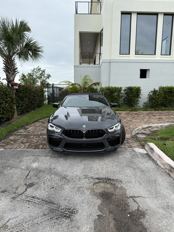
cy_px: 116
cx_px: 87
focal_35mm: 24
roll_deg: -0.6
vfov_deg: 71.6
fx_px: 161
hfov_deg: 56.8
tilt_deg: -7.5
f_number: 1.78
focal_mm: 6.76
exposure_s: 1/992
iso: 100
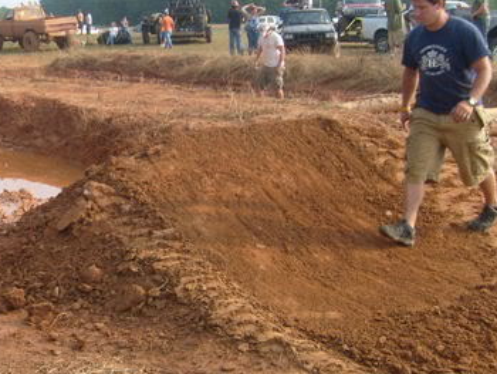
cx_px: 92
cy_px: 192
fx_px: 920
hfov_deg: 29.5
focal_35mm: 64
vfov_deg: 23.0
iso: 80
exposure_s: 1/125
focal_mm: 5.8
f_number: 7.1
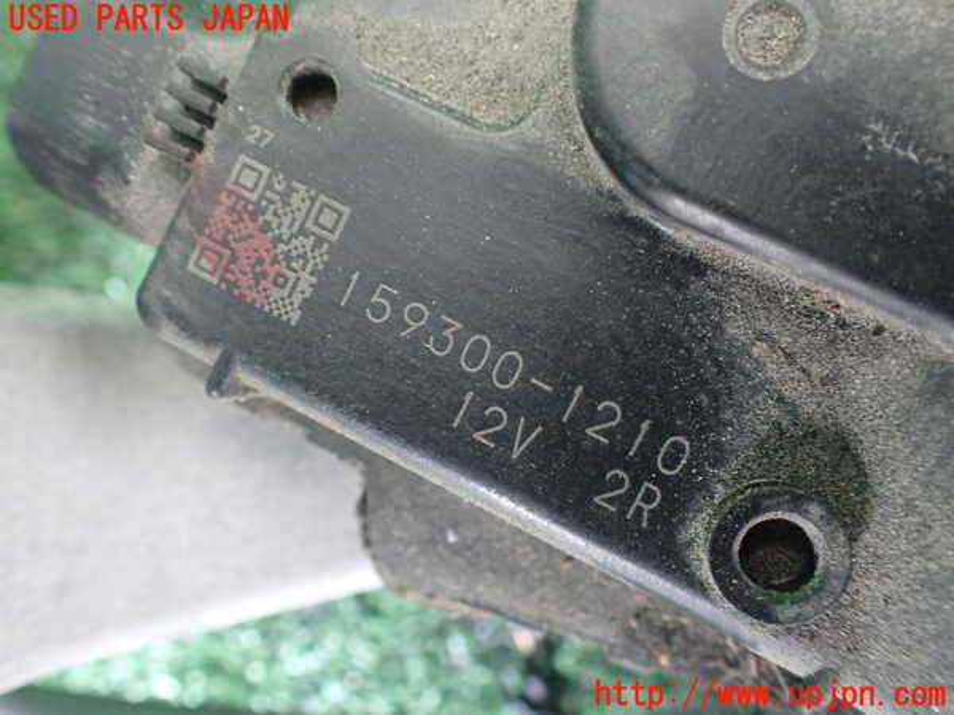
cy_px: 358
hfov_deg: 60.0
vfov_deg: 46.8
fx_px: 827
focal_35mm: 30
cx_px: 477
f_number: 2.3
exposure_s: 1/30
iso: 1000
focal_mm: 5.4
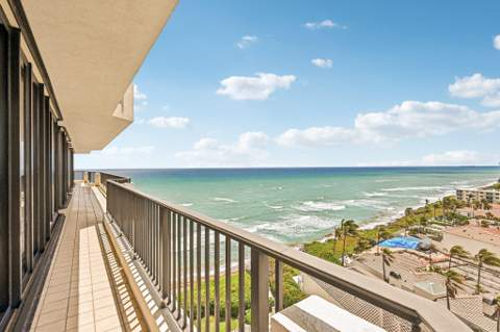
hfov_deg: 96.8
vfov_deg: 73.6
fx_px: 222
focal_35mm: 16
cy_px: 166
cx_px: 250
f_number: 11
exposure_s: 1/8000
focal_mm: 16
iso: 2500
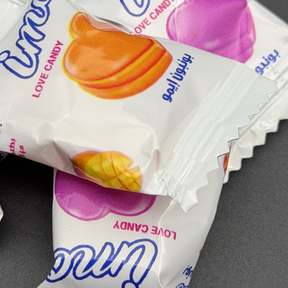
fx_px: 1158
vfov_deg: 14.2
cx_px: 92
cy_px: 105
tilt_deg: -67.3
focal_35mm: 123
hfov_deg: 14.2
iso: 50
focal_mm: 6.76
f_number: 1.78
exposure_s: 1/192
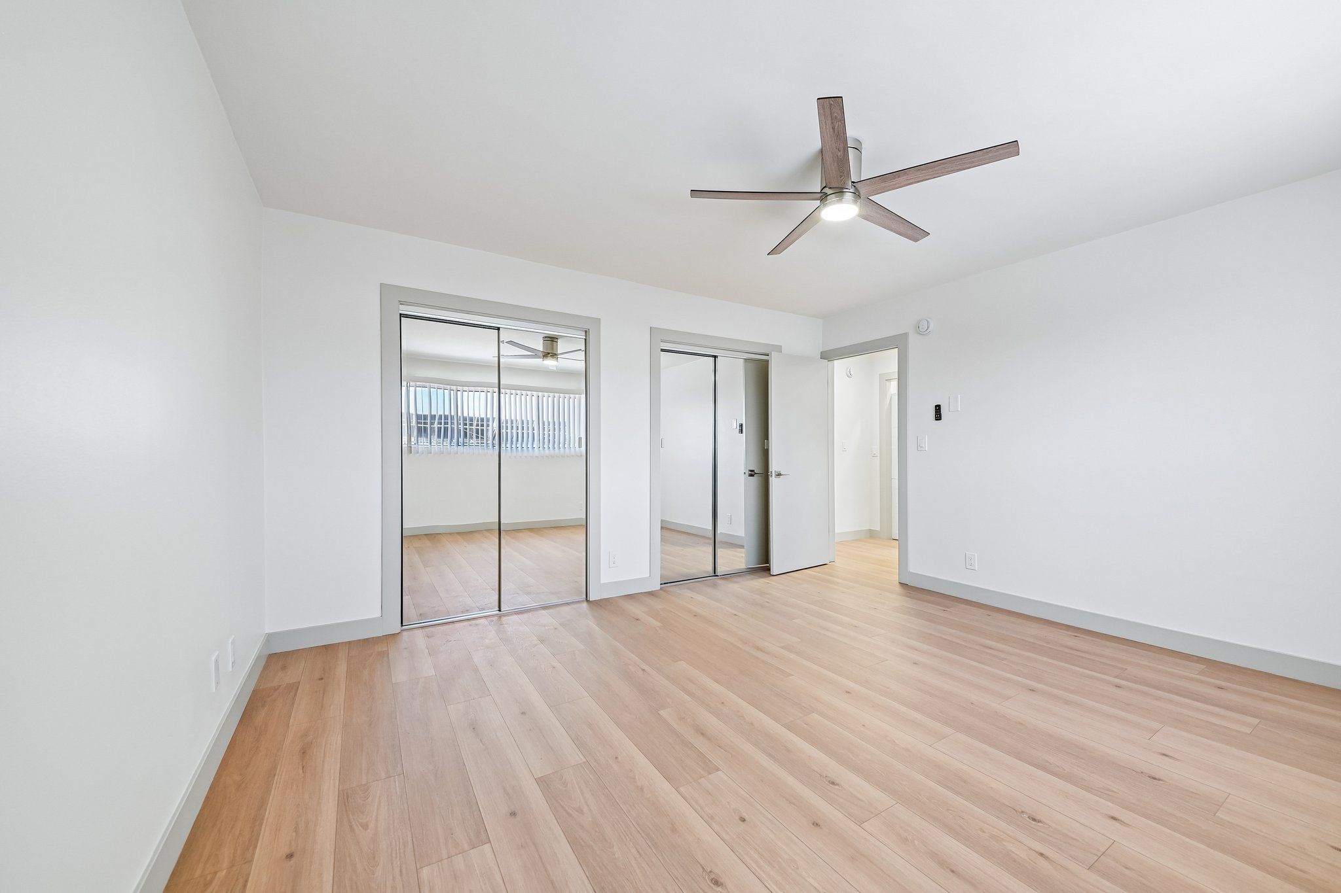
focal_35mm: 13
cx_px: 670
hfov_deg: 108.3
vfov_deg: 85.4
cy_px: 446
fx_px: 484
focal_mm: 13
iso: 250
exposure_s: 1/4
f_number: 8
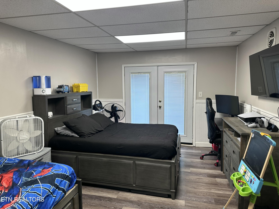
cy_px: 104
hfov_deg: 71.6
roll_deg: +0.5
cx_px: 140
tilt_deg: -6.0
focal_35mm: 24
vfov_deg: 56.8
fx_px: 193
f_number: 1.78
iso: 125
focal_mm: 6.86
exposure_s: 1/60
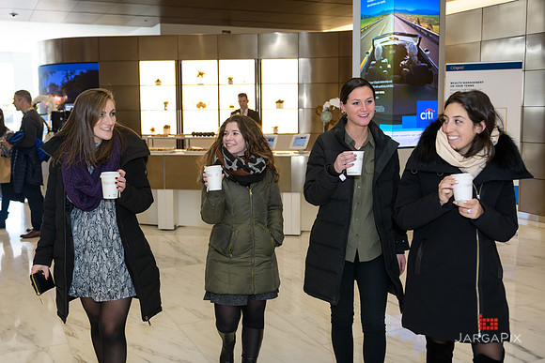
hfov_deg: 50.2
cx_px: 246
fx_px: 581
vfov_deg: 34.8
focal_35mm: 38
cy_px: 164
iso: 400
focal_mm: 35
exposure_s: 1/125
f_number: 3.2
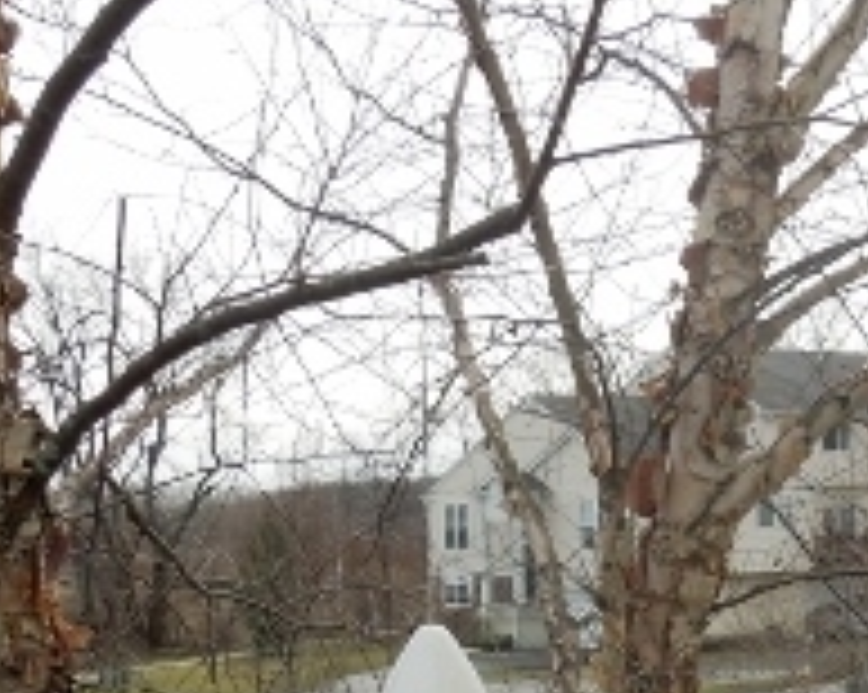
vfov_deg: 18.3
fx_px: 2079
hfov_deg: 23.4
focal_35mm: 81
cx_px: 612
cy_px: 752
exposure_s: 1/640
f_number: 3.3
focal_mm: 4.5
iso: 100
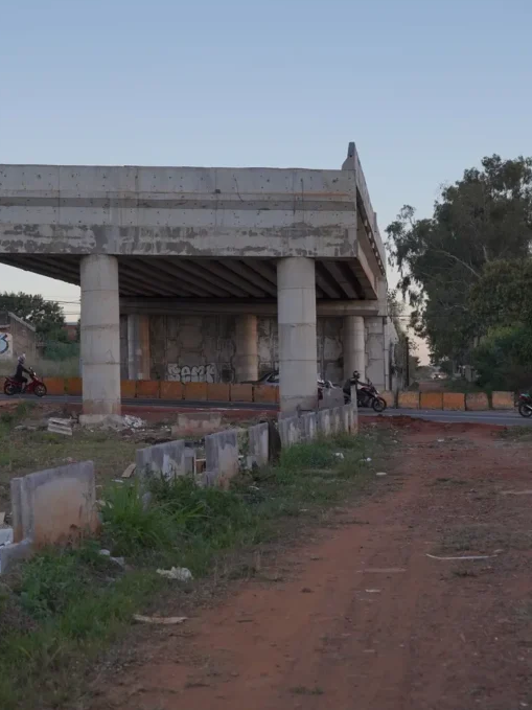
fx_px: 1201
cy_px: 354
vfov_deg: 32.9
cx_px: 168
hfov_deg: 24.8
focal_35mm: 59
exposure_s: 1/500
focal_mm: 40.4
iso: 640
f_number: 4.5
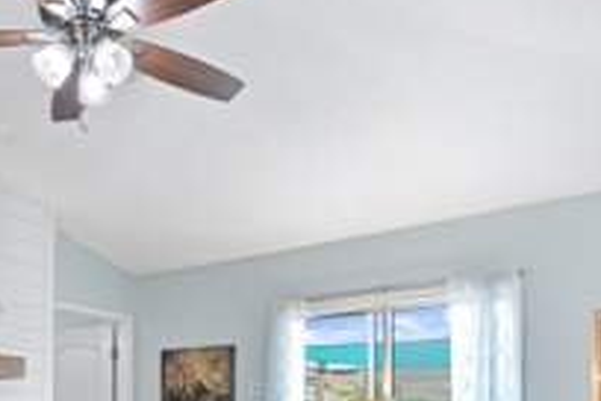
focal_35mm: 40
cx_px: 183
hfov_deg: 47.4
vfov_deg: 30.3
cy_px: 430
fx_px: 668
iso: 100
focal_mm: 17
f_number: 8
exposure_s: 3.2
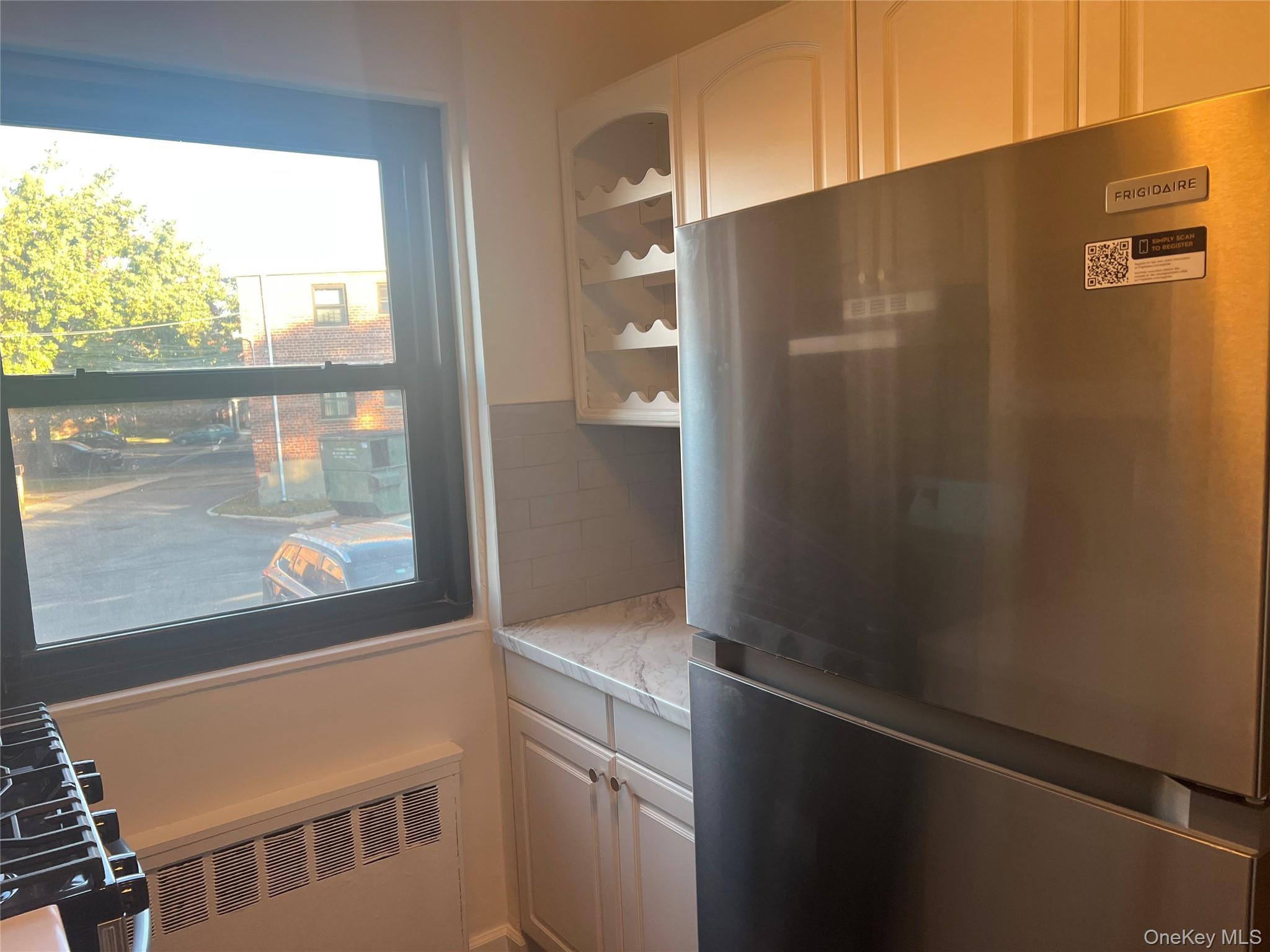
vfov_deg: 53.1
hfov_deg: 67.3
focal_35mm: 26
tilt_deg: -7.1
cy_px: 476
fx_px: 954
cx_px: 635
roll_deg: +2.0
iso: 100
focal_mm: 5.7
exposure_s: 1/120
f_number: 1.5
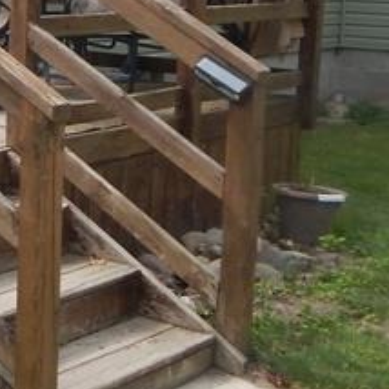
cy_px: 24
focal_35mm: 93
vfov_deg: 18.3
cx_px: -367
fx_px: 1182
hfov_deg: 15.3
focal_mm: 4
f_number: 3
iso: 125
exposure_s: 1/1000
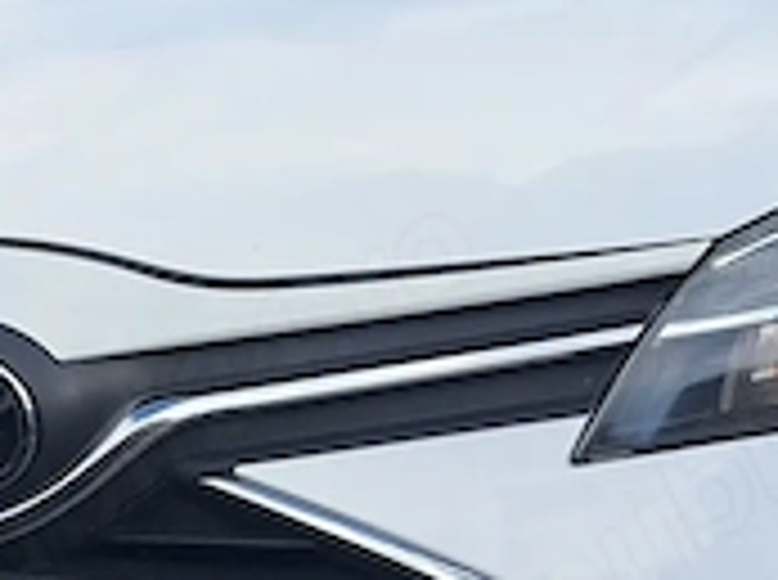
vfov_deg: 18.2
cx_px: 495
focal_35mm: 80
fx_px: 1794
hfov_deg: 24.4
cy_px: 477
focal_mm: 5.54
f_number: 1.8
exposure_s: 1/2146
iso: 40
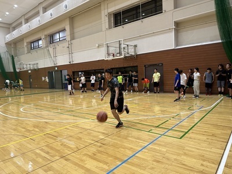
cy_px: 87
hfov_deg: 71.6
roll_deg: +2.6
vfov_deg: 56.8
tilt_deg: -4.9
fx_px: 161
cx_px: 116
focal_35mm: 24
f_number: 1.78
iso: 160
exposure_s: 1/100
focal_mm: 6.86
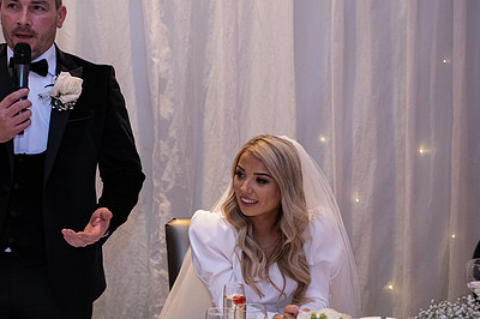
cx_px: 134
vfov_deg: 15.2
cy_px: 149
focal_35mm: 90
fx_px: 1199
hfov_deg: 22.5
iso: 1250
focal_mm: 62
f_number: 3.5
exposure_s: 1/160
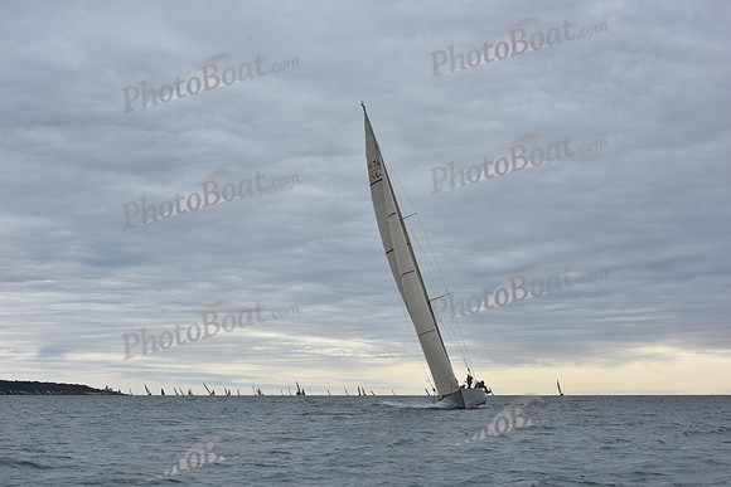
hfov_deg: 28.8
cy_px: 244
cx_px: 366
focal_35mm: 70
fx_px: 1422
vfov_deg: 19.5
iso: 400
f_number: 11
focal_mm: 70
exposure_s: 1/1000
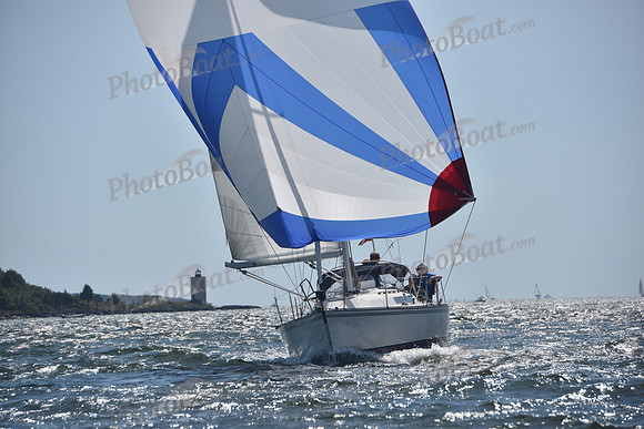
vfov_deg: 6.9
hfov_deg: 10.3
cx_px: 322
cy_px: 214
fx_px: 3578
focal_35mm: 200
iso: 250
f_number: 7.1
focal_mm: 200
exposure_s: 1/1250
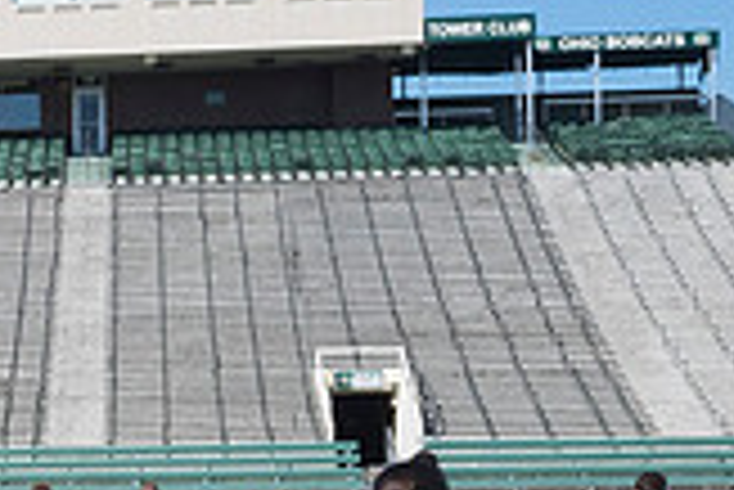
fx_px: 2979
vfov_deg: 9.3
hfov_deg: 13.0
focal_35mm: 146
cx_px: -509
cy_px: 510
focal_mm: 27
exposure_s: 1/200
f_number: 16
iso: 400
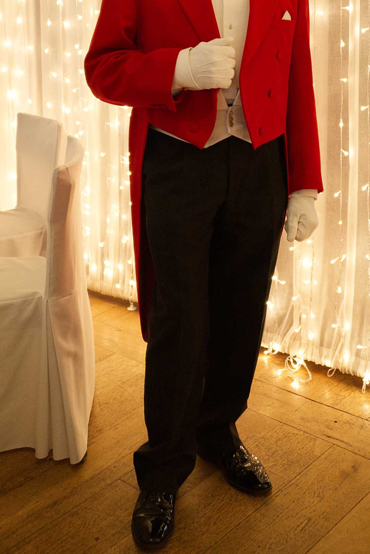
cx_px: 156
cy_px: 135
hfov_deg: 30.5
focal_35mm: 44
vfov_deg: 43.0
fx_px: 677
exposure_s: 1/200
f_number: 3.5
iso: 3200
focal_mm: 28
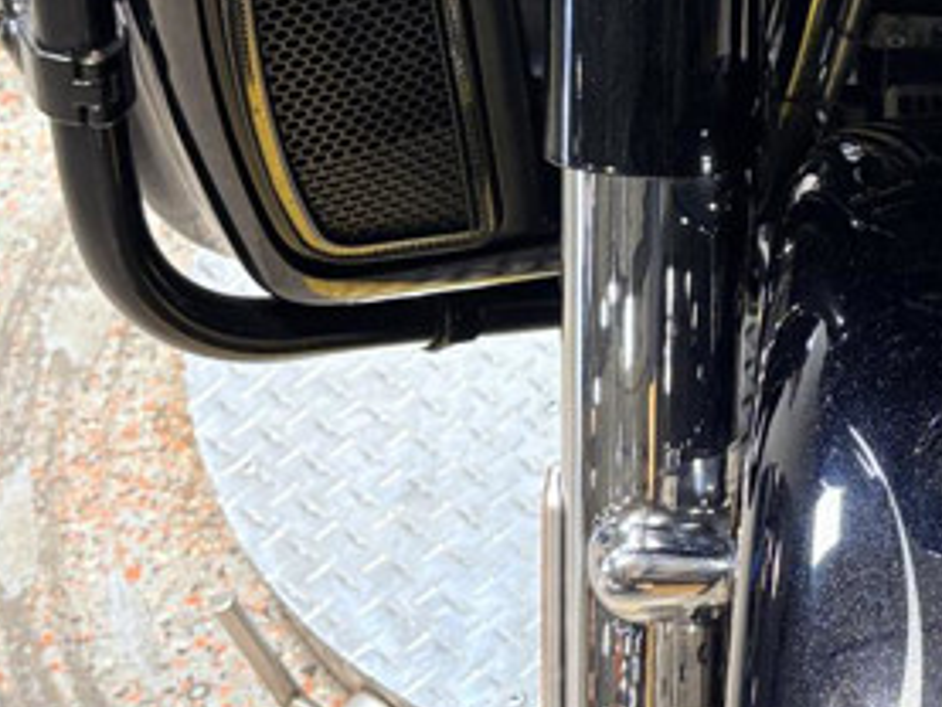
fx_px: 2722
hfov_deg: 18.6
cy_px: 184
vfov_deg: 14.7
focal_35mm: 100
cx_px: 1110
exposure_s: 1/120
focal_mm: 5.96
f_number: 1.6
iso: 80
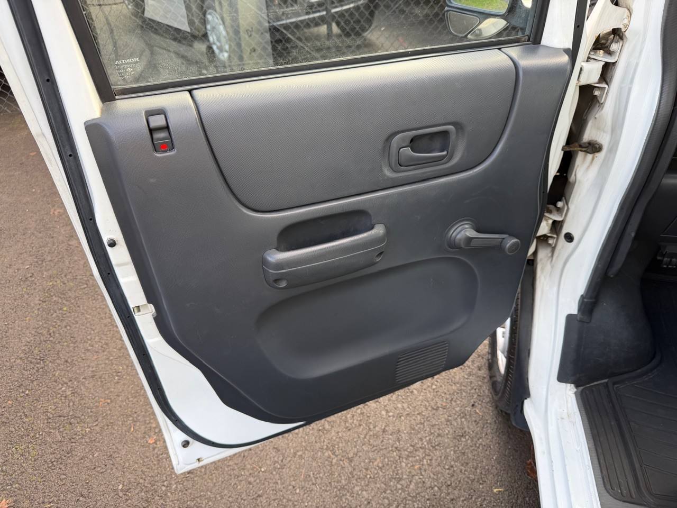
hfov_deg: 71.6
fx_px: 469
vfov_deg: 56.8
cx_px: 338
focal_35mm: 24
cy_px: 254
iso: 80
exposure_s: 1/172
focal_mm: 6.76
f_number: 1.78
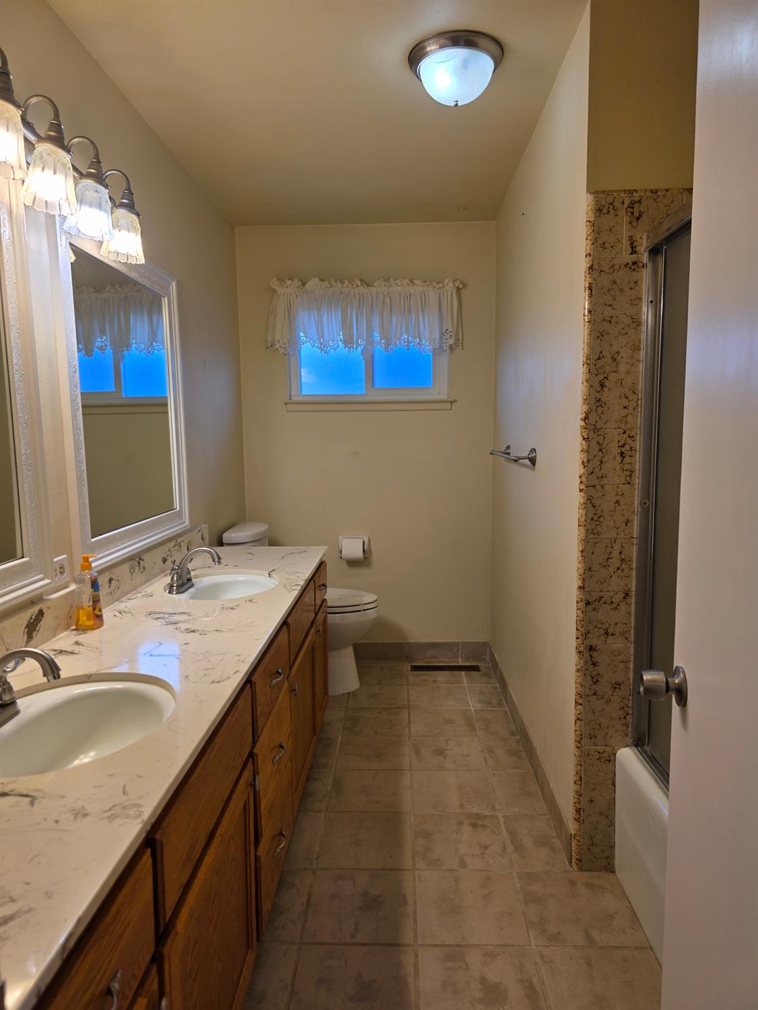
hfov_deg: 58.9
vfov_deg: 73.9
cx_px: 379
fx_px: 672
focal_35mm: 23
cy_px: 505
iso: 25
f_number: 1.7
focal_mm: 6.3
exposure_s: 1/120
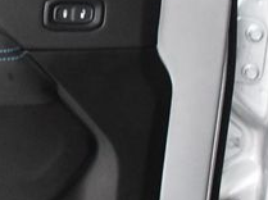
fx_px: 889
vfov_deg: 12.8
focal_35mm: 115
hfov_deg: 15.8
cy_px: 90
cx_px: -127
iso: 6400
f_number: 3.8
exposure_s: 1/60
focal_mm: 26
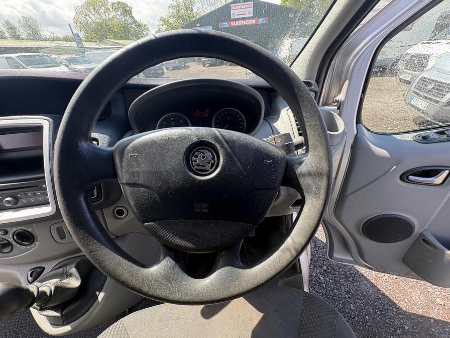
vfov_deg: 85.7
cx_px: 225
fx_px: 182
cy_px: 169
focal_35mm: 14
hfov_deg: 102.1
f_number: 2.2
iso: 64
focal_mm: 2.22
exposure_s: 1/154
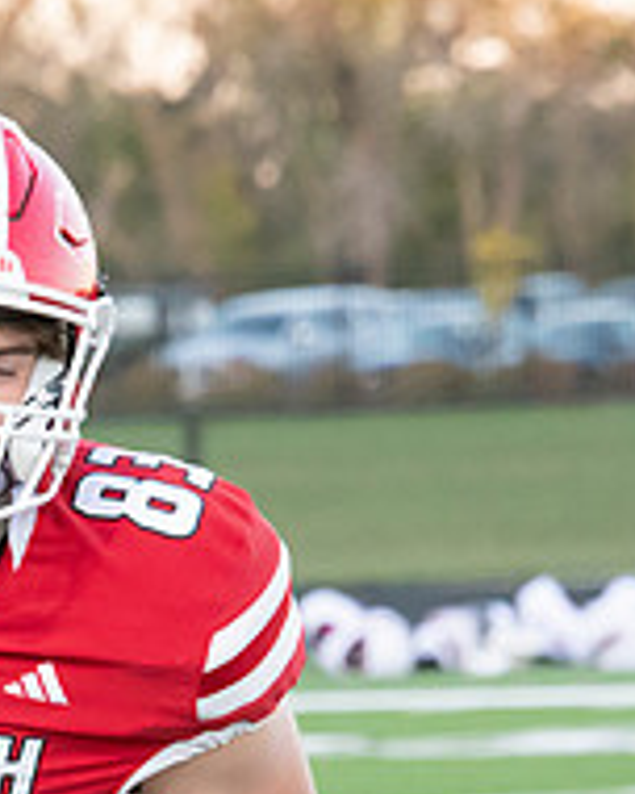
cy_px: 729
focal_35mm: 601
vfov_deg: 3.2
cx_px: -17
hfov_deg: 2.6
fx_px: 14119
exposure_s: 1/400
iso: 8000
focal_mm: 210
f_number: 9
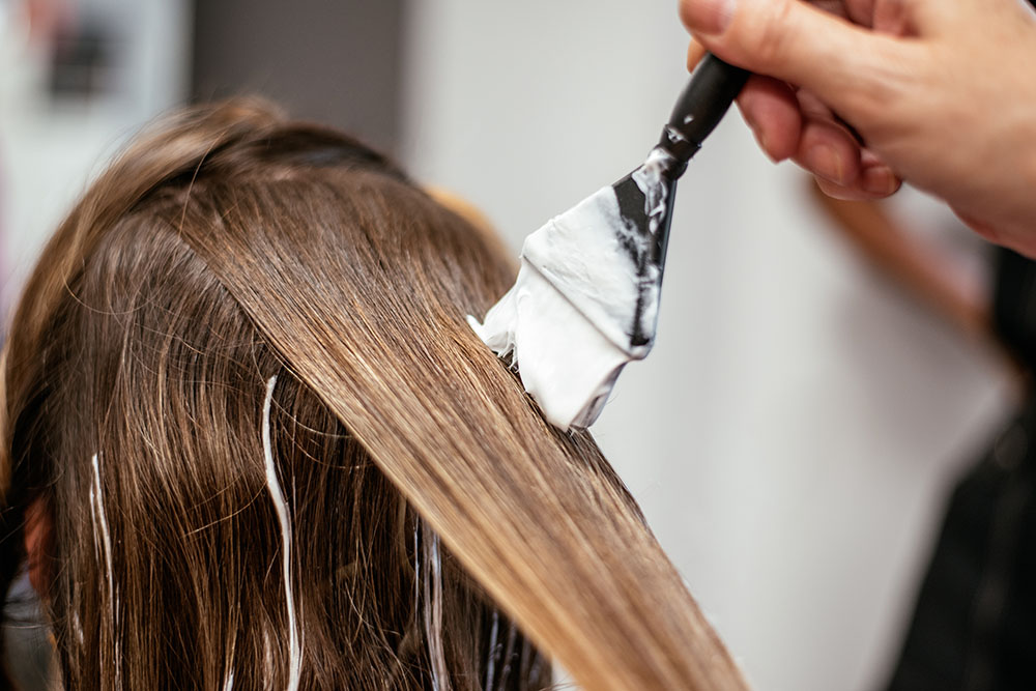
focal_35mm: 50
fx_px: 1439
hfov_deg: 39.6
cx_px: 518
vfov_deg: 27.0
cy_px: 346
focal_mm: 50
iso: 1000
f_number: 2
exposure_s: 1/160
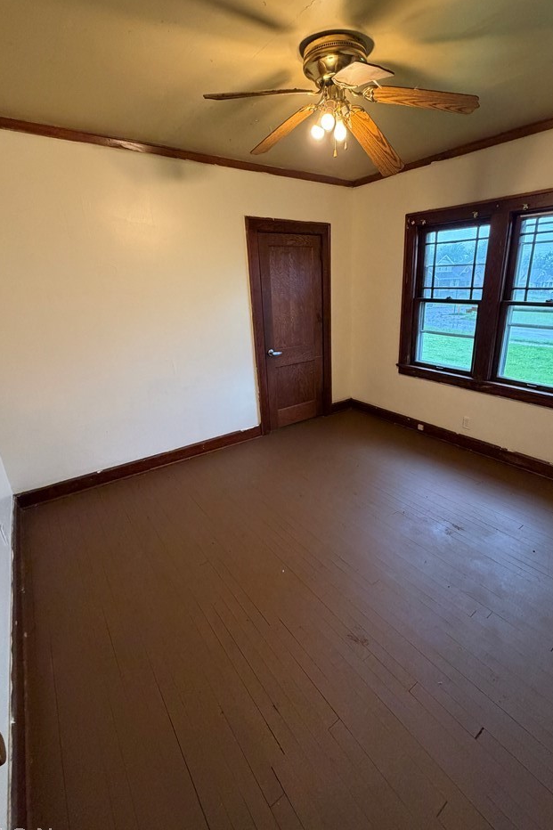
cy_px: 403
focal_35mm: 16
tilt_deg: -19.3
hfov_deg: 73.4
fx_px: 369
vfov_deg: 96.7
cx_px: 310
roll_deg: +1.7
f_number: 2.2
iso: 400
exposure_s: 1/60
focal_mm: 2.22
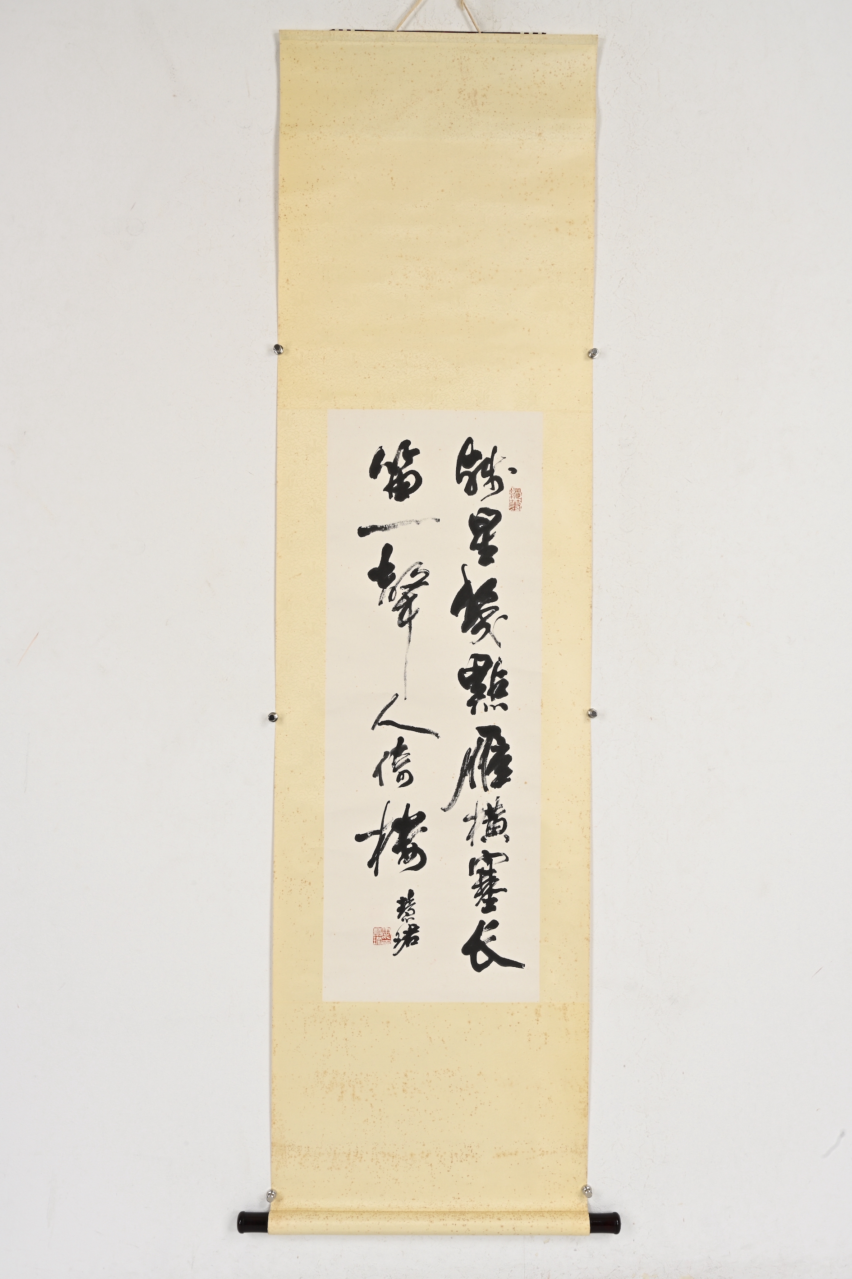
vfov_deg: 54.4
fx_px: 1242
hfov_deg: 37.9
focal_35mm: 35
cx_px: 426
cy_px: 640
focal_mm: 35
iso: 100
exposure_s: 1/80
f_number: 18
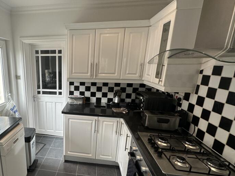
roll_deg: -0.4
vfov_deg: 63.3
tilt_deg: -13.1
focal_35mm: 21
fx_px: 143
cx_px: 65
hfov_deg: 74.6
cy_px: 98
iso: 64
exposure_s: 1/100
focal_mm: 2.22
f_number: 2.2
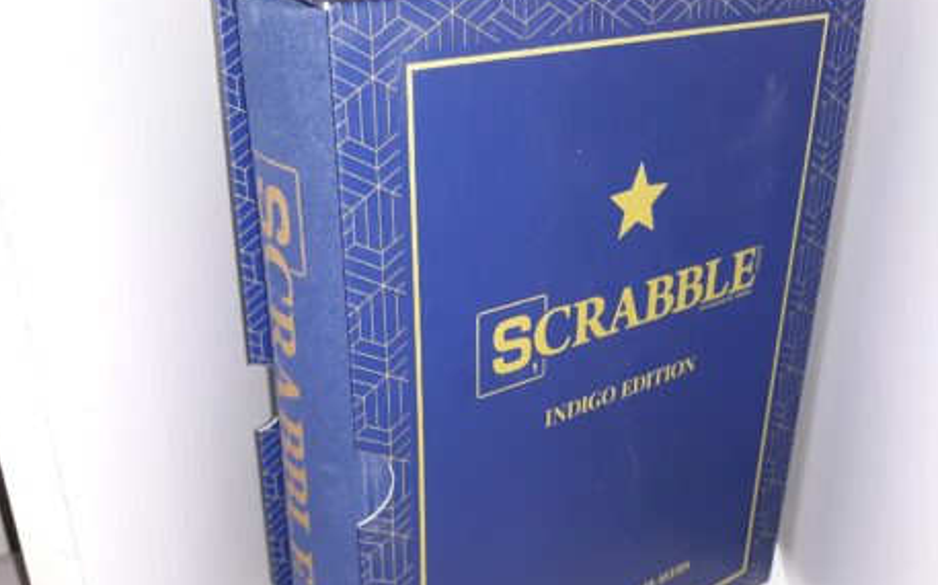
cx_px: 517
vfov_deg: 32.6
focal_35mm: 39
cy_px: 365
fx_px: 996
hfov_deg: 50.3
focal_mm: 3.7
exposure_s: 1/40
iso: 64
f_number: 1.7
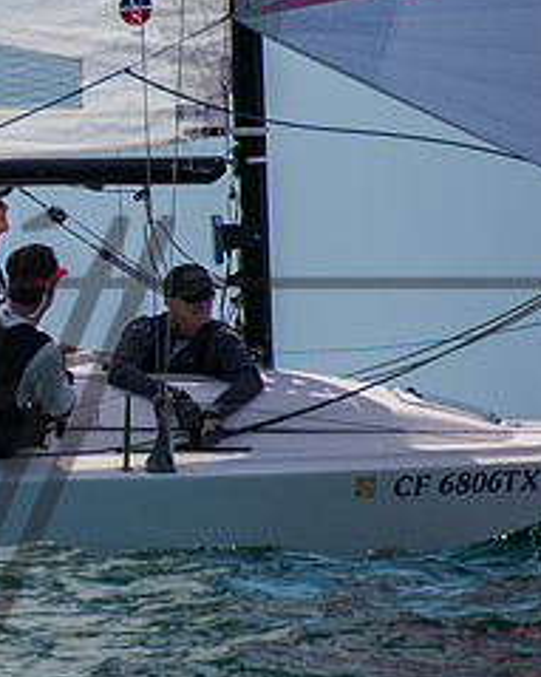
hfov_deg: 1.5
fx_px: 20568
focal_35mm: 1027
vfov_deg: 1.9
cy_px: 350
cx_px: -232
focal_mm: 300
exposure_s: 1/1000
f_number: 6.3
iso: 200
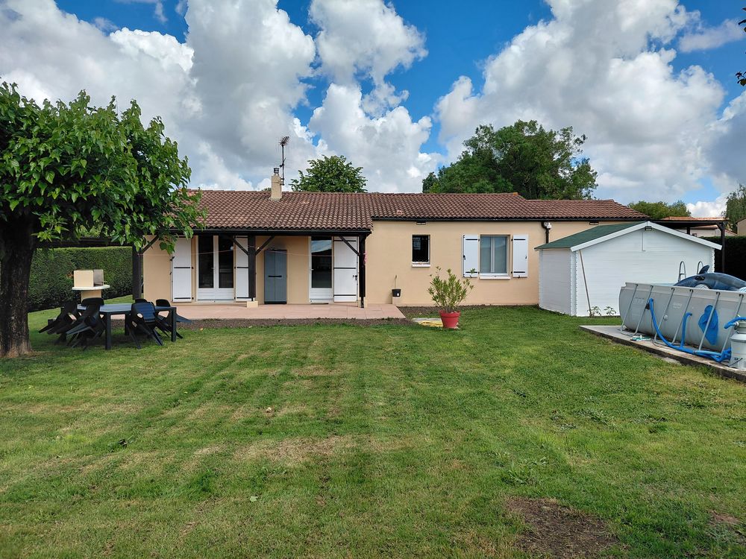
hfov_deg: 69.4
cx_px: 373
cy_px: 280
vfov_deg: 54.9
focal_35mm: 25
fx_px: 539
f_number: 1.8
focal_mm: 4.69
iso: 50
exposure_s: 1/2326
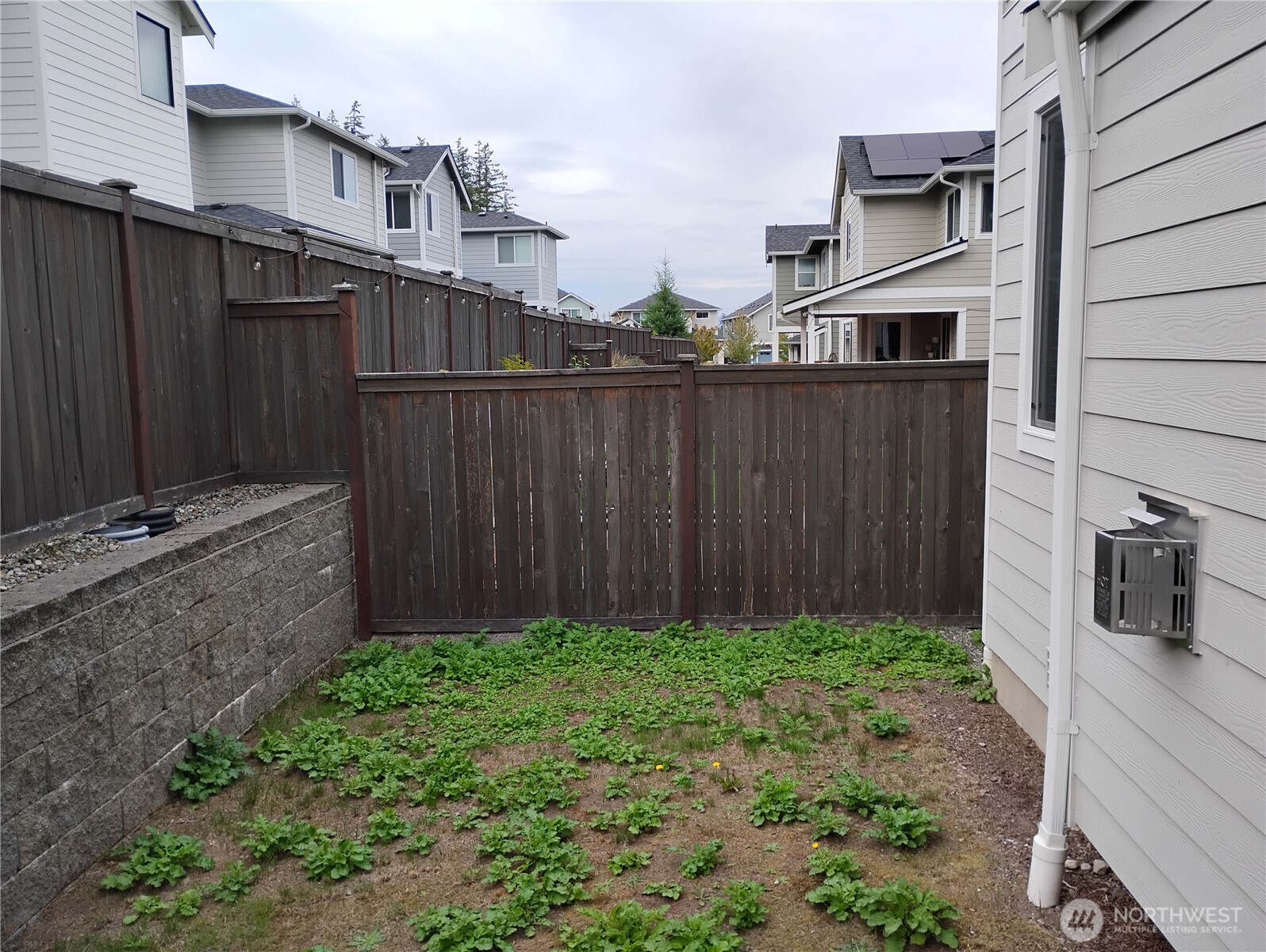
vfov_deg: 49.8
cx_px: 633
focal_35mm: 28
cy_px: 476
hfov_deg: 63.4
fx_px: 1025
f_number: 1.8
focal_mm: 4.26
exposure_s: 1/224
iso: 100
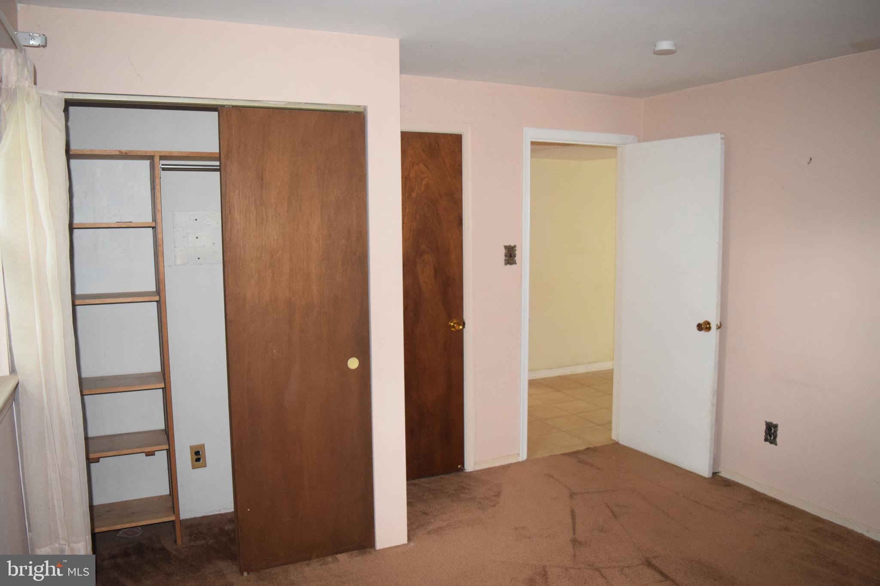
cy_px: 293
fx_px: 660
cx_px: 440
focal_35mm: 27
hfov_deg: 67.4
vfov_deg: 47.9
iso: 3200
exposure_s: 1/60
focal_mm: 18
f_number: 3.5
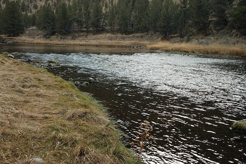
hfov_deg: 51.8
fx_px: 253
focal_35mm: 37
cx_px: 110
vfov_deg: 35.4
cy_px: 48
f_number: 1.7
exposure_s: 1/534
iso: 40
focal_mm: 4.2
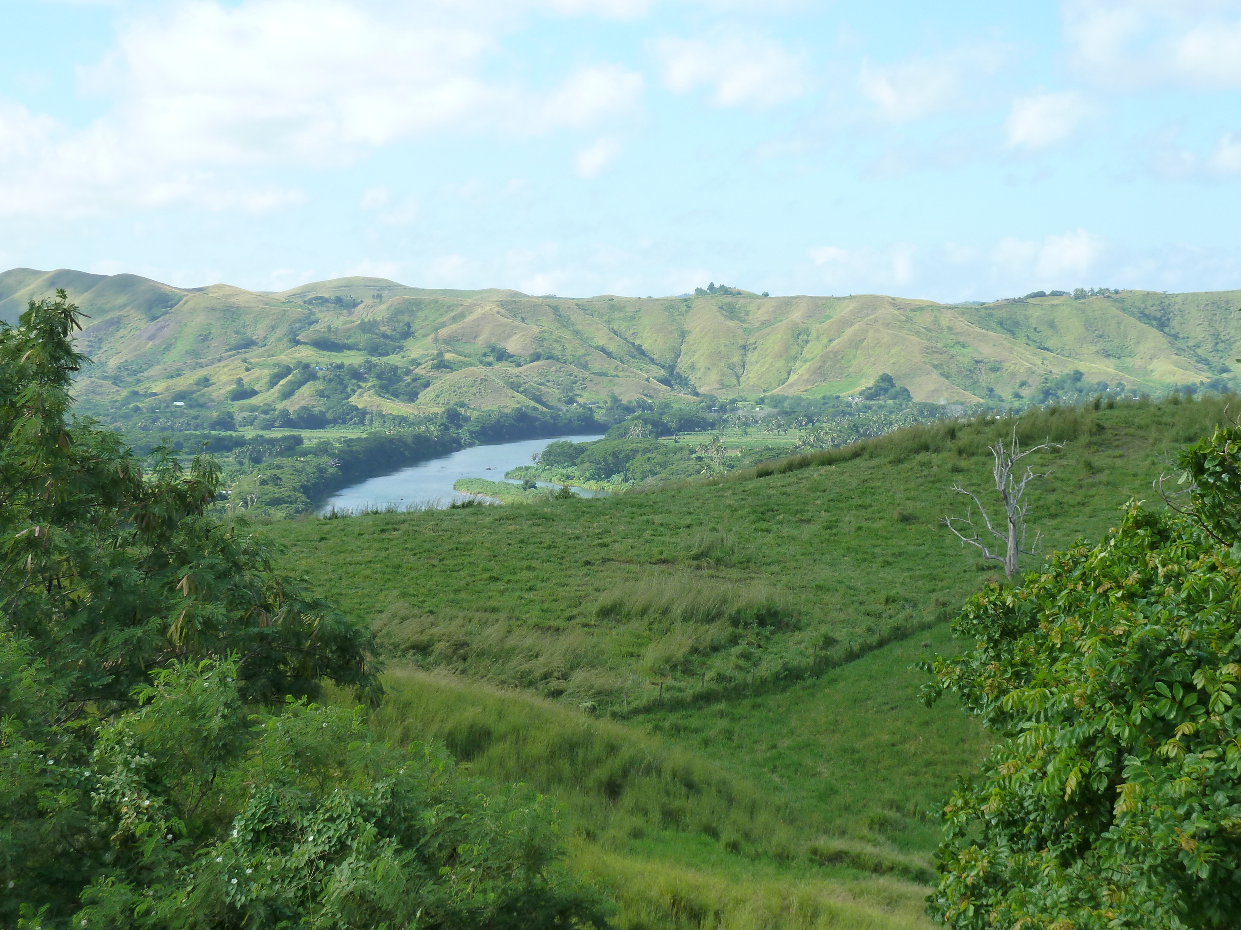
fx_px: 2402
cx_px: 620
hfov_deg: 29.0
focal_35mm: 67
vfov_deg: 21.9
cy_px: 465
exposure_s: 1/320
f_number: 4.1
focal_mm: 11
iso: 125
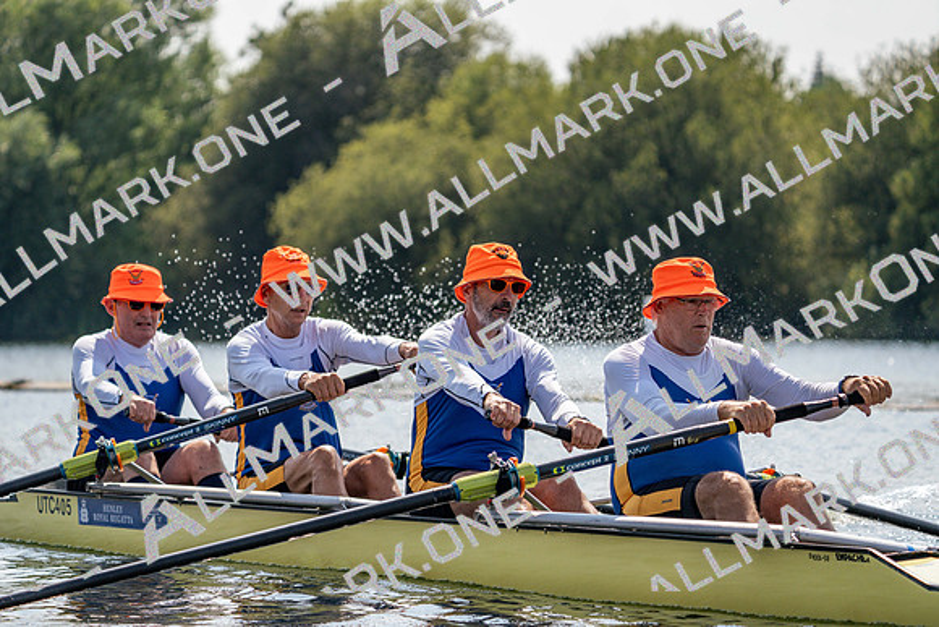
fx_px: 5218
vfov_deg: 6.9
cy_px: 314
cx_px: 470
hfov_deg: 10.3
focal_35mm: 200
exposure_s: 1/1600
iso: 200
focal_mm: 200
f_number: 5.6
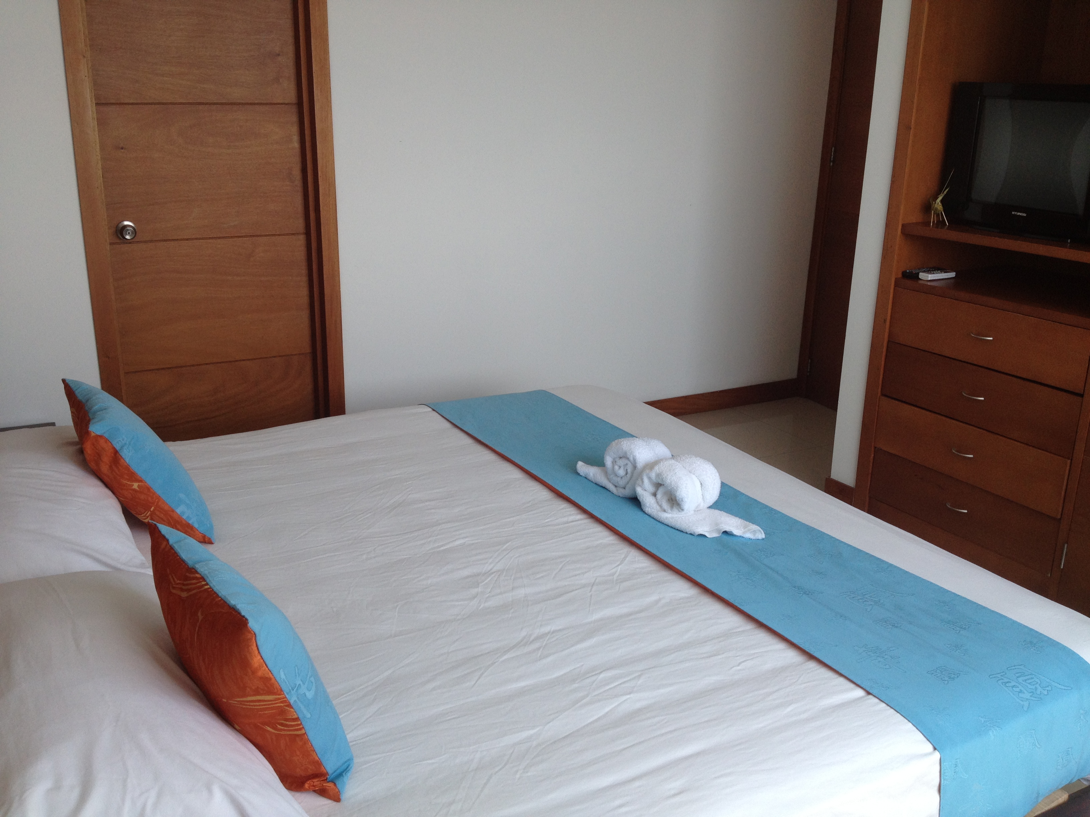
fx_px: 1102
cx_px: 545
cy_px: 408
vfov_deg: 40.7
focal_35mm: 35
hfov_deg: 52.6
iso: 64
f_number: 2.4
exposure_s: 1/185
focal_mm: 4.28
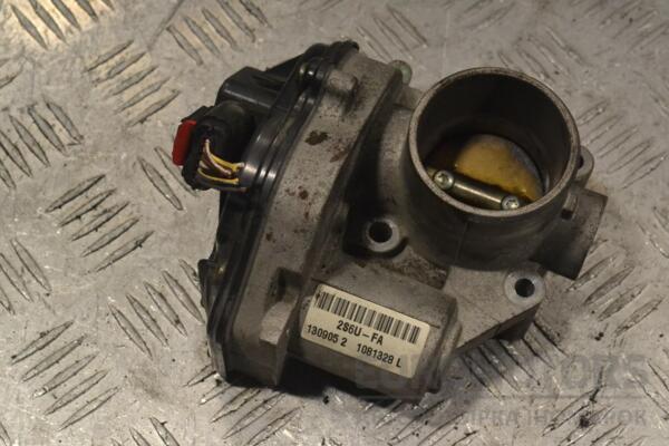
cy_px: 223
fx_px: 1533
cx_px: 334
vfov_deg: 16.6
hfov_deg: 24.6
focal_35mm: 82
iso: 3200
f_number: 10
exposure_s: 1/400
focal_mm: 55
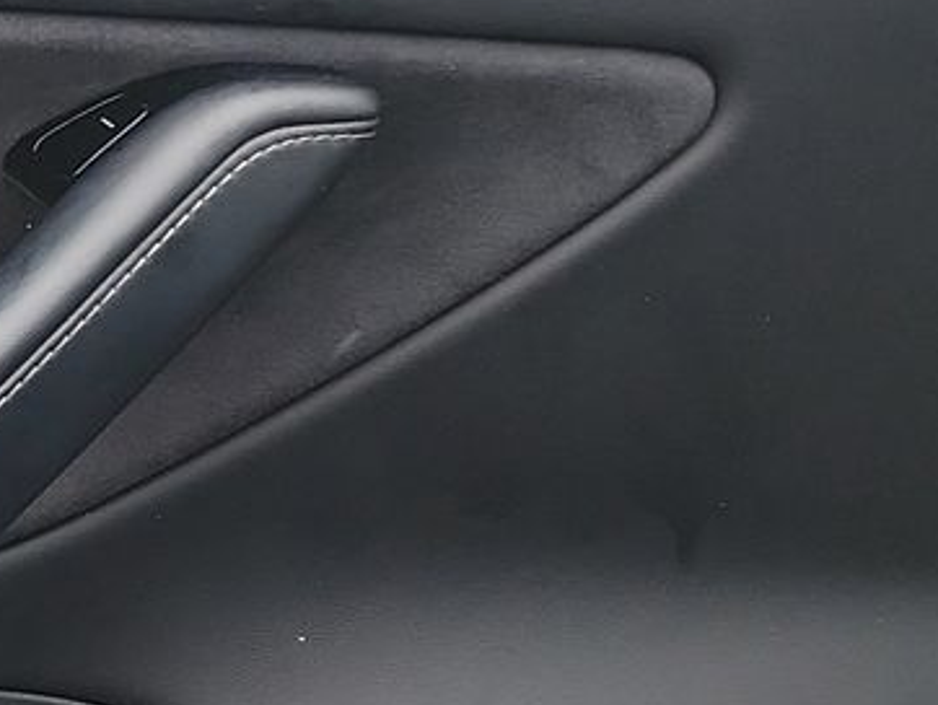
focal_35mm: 106
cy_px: 311
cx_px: -744
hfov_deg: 15.8
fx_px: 2874
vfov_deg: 14.0
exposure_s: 1/59
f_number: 1.8
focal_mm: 6.7
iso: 50
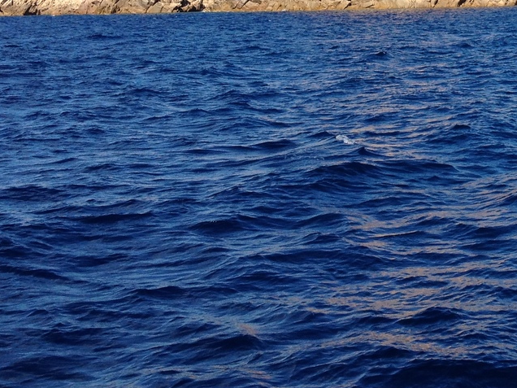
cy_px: -75
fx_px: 1314
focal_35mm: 88
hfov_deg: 21.6
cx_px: 500
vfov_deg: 16.1
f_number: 2.4
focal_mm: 4.28
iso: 64
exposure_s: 1/1783
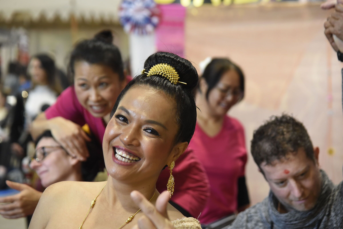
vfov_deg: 13.1
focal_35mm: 105
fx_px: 1001
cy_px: 114
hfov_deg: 19.4
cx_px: 172
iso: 3200
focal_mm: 105
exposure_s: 1/125
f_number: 5
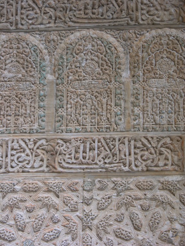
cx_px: 92
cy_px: 123
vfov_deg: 16.4
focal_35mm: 120
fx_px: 855
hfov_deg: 12.3
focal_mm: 29.5
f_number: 3.7
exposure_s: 1/10.2
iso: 50
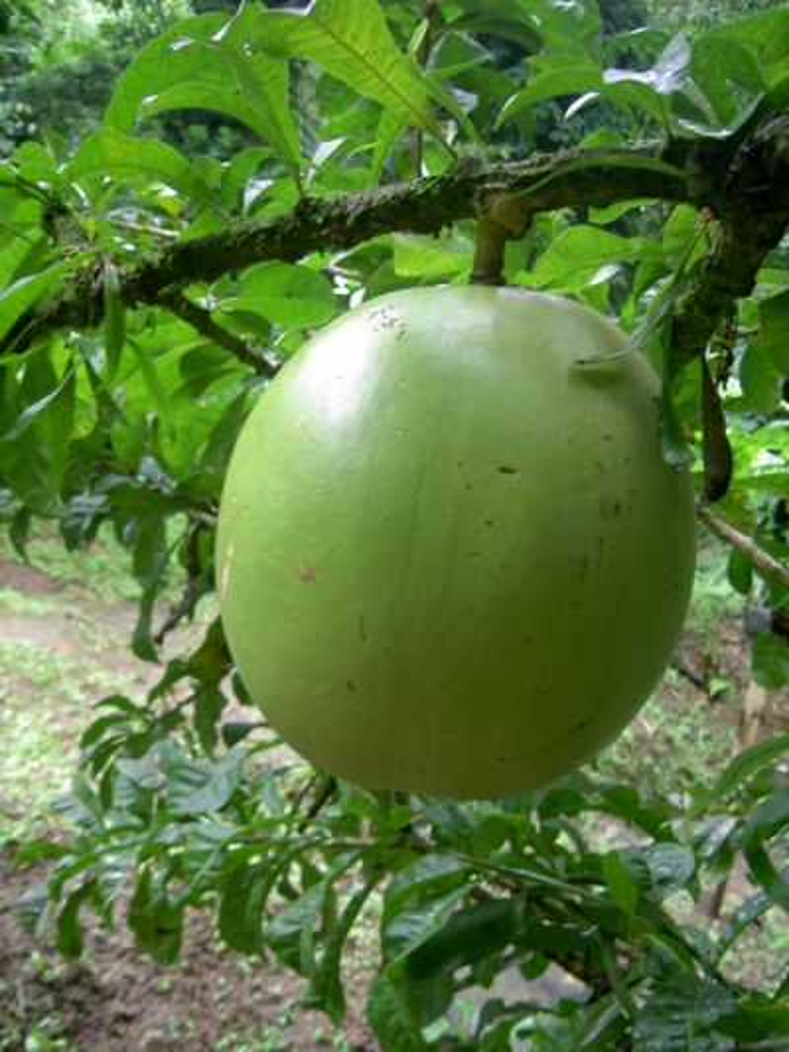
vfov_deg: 47.9
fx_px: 1185
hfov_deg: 36.8
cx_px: 394
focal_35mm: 39
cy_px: 526
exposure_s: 1/13
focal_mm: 8
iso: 100
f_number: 2.8
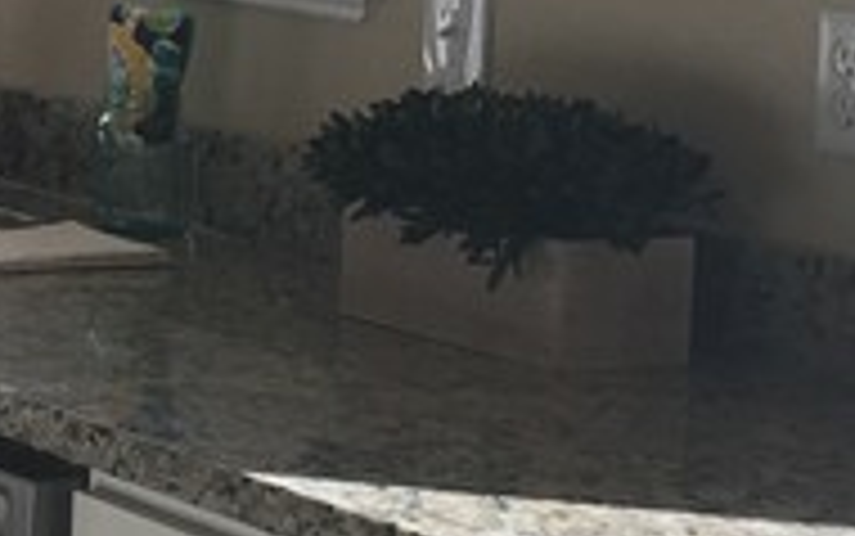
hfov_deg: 11.0
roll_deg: -0.9
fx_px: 3870
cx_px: -1040
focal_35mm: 166
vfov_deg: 7.9
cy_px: -14
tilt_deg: -4.2
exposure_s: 1/120
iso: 25
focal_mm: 4.15
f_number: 2.2
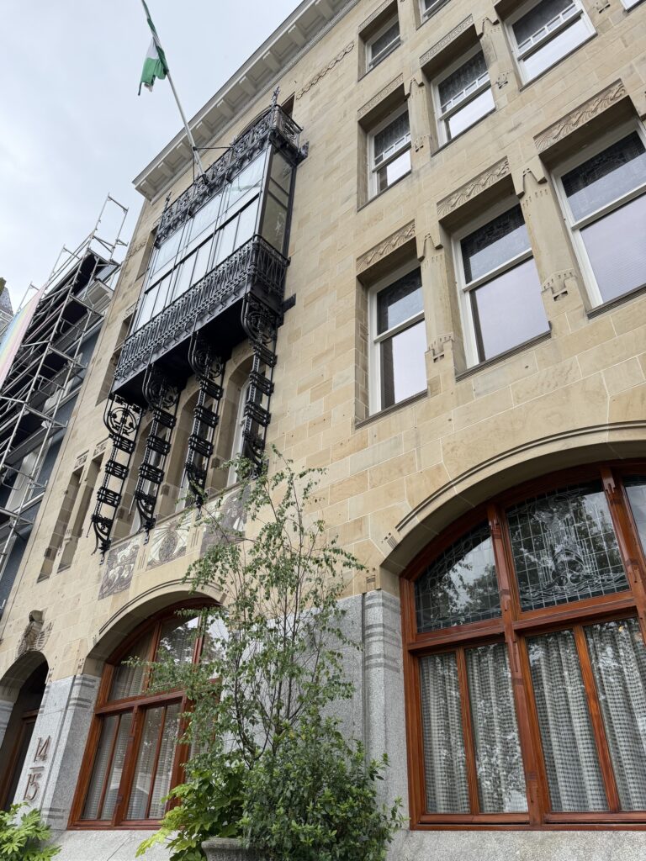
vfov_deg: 71.6
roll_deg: -3.2
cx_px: 323
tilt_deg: +34.6
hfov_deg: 56.8
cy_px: 430
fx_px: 597
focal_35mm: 24
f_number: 1.78
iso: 100
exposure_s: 1/637
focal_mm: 6.76
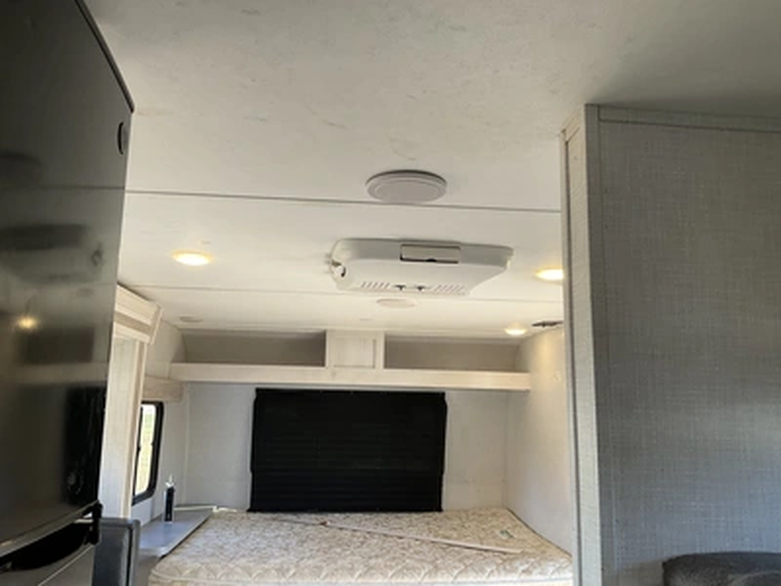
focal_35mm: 29
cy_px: 293
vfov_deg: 48.2
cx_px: 390
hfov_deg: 61.7
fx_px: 654
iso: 50
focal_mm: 3
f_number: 1.8
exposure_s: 1/122
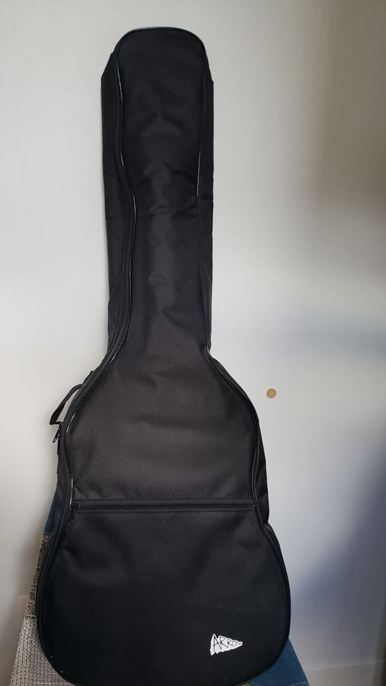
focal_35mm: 29
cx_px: 150
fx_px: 528
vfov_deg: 66.1
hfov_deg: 39.9
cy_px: 349
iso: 320
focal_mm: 4.3
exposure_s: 1/60
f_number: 2.4
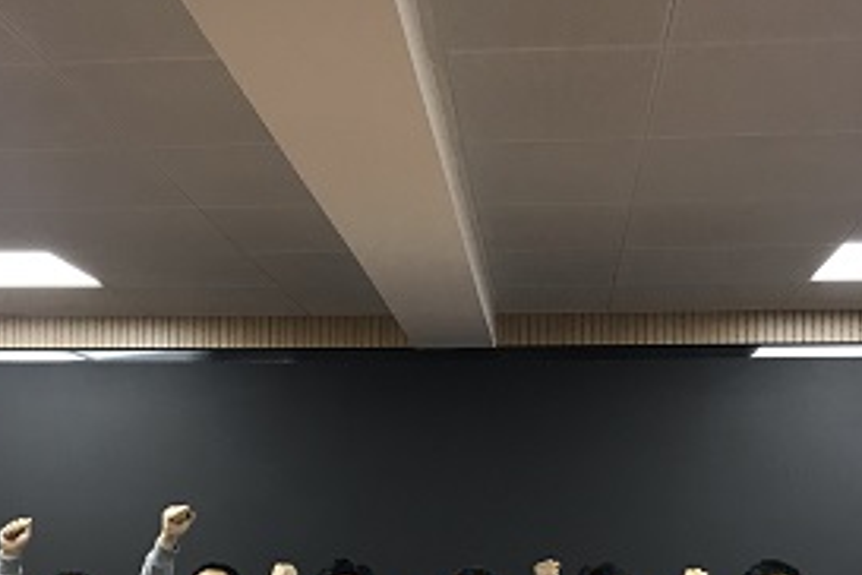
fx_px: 1532
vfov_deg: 20.6
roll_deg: -0.5
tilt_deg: -1.3
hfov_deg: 31.3
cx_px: 344
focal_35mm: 64
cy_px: 572
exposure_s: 1/20
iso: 40
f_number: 1.8
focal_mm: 3.99
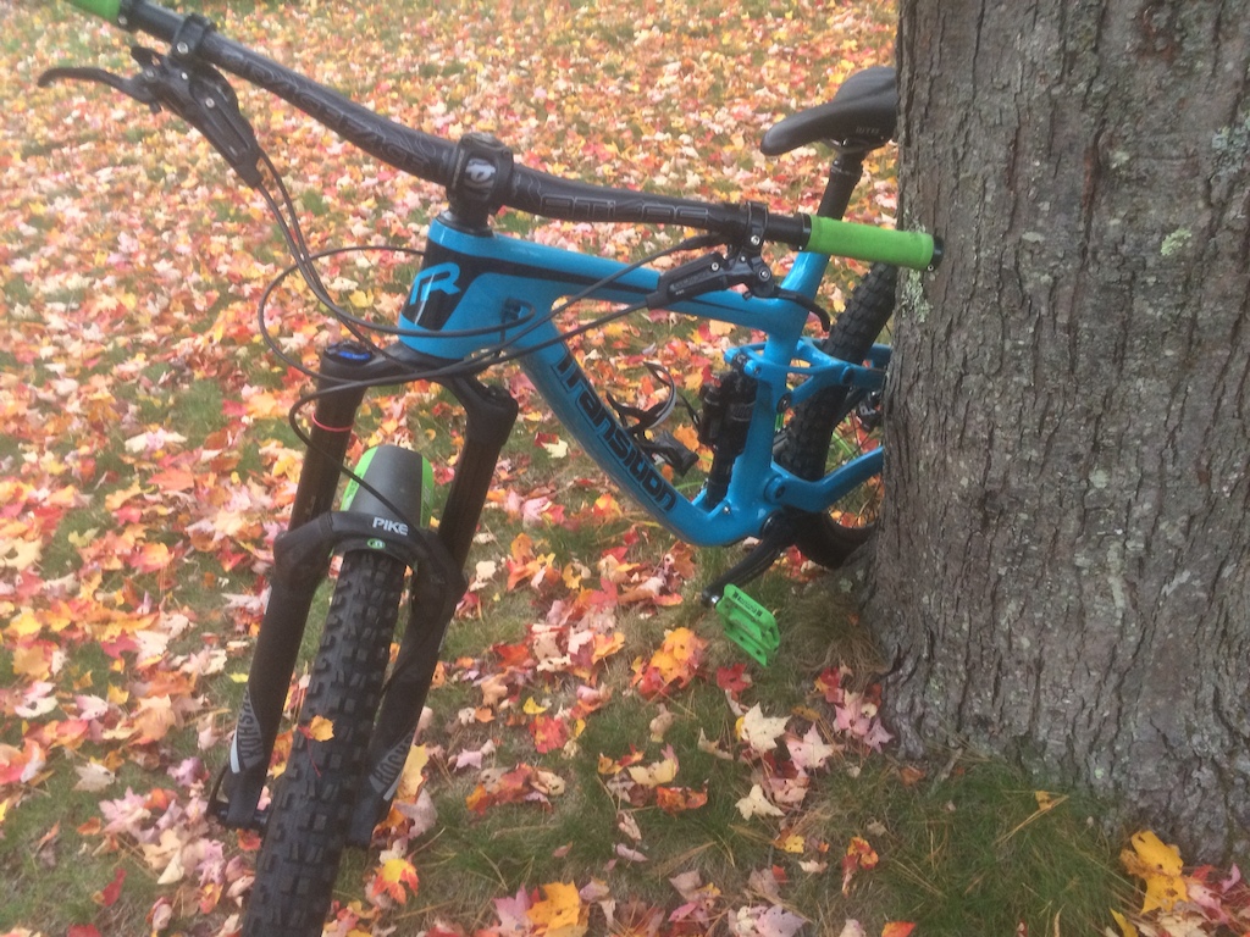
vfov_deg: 48.2
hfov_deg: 61.7
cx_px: 625
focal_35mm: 29
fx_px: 1047
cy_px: 468
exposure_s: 1/30
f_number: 2.2
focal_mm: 4.15
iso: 160
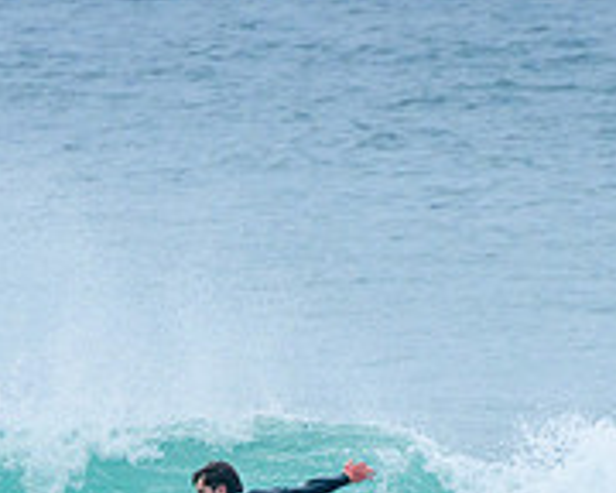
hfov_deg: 1.2
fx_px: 30428
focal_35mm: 1669
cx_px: 260
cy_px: 602
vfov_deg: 0.9
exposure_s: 1/2000
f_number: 10
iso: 500
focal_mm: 400
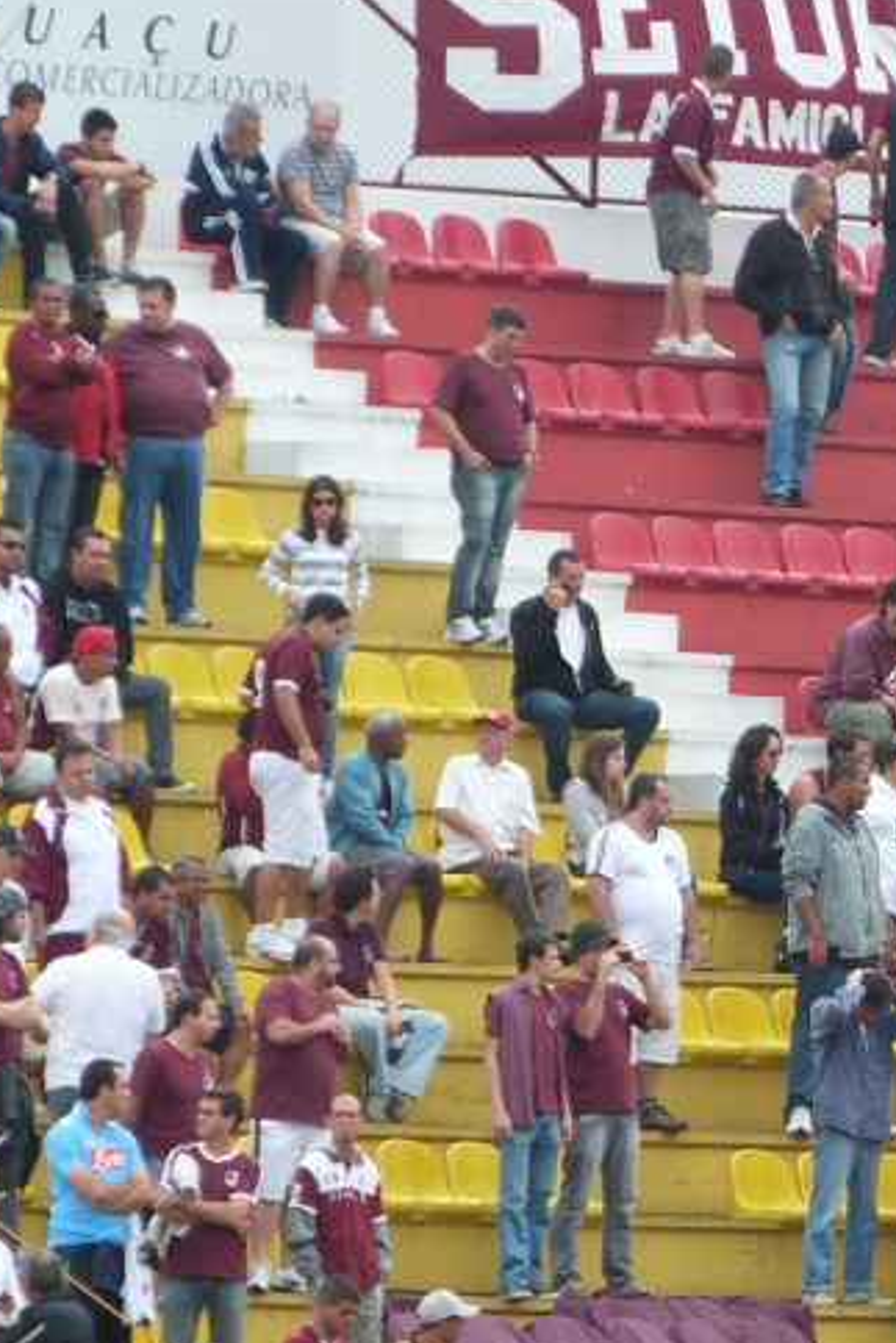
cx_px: 1290
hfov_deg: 2.5
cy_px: 1007
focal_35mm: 543
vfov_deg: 3.8
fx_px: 20256
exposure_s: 1/250
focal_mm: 44.5
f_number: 4
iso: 100
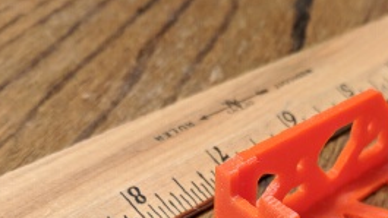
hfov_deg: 36.0
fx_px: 586
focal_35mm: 57
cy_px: 260
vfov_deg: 19.8
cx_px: 280
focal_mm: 4.67
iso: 378
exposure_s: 1/40
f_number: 2
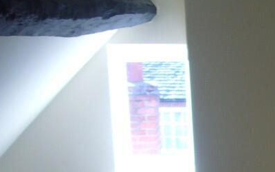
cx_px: 331
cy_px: 244
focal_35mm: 95
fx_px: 712
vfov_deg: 13.1
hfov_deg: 20.4
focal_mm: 5.8
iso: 100
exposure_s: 1/60
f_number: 2.8
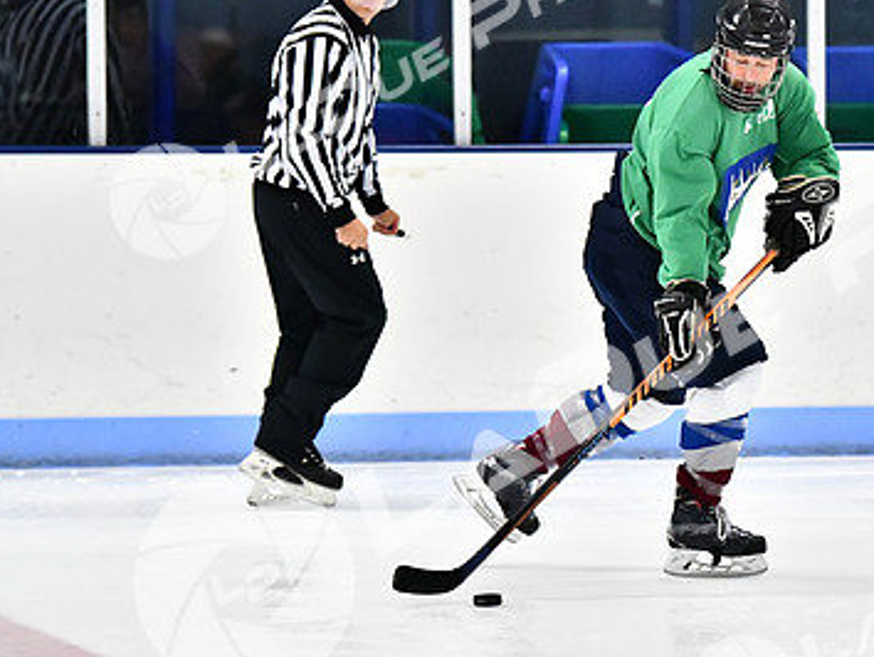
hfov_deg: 6.2
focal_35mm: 319
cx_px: 681
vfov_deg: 4.7
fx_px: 8054
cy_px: 330
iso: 8000
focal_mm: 135
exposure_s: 1/1600
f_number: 2.8
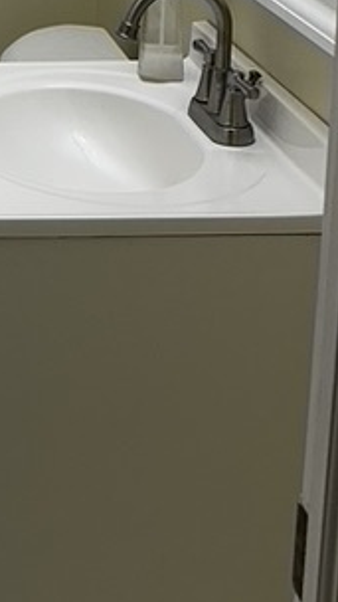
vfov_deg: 23.2
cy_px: -6
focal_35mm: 88
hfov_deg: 12.9
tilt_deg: -13.1
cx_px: -200
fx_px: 1402
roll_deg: +0.9
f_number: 1.78
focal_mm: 6.86
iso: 64
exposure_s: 1/130
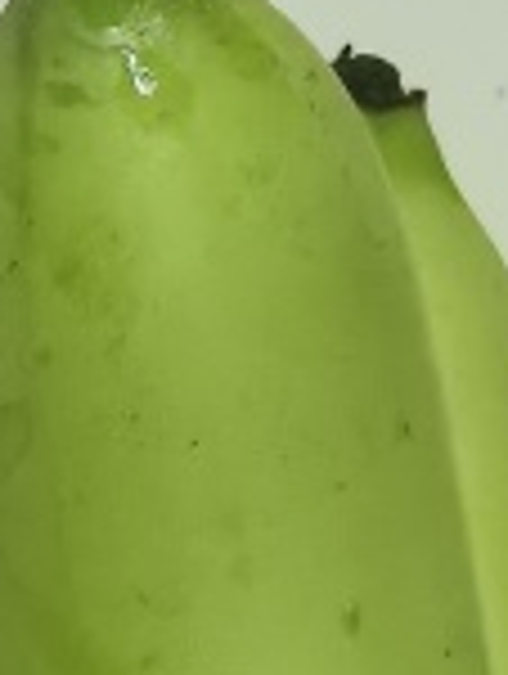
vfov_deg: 8.3
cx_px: -216
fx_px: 3746
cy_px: 2194
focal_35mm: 192
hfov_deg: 7.6
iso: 250
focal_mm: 5.75
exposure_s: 1/333
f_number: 2
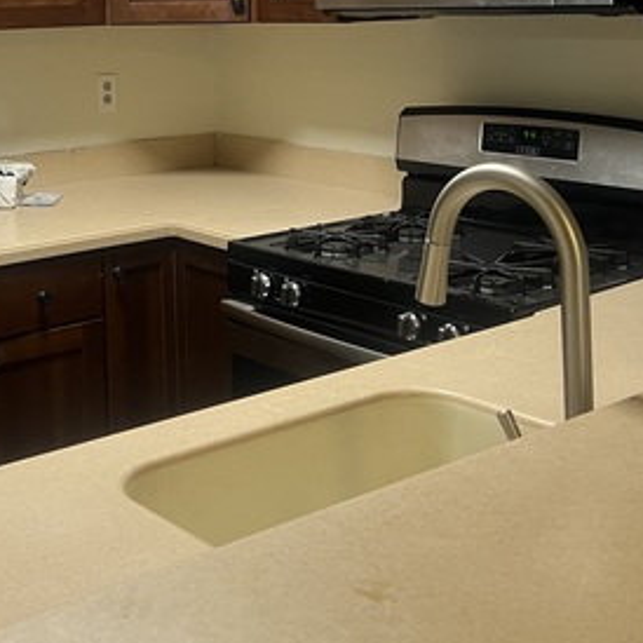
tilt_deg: -2.5
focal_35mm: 56
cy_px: 53
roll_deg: +1.3
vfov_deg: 29.2
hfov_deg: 30.1
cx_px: 162
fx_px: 1177
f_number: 1.5
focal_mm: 5.7
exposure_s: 1/60
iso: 125
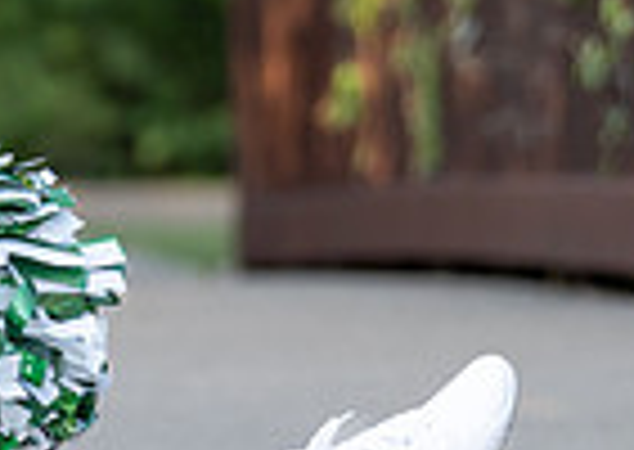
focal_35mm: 543
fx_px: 9754
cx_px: -619
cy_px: 136
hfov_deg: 3.7
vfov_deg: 2.6
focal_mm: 94
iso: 320
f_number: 2.8
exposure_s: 1/800
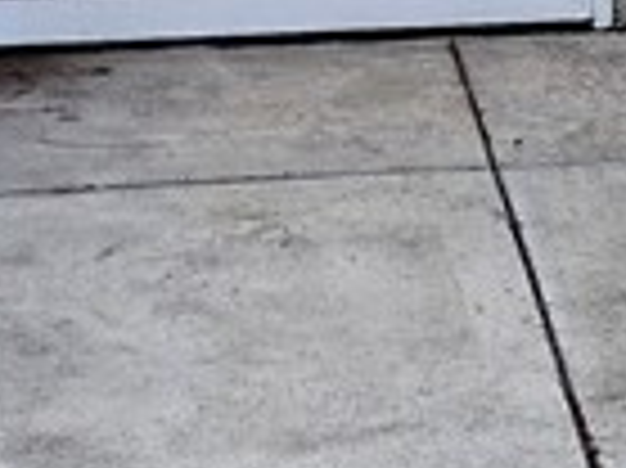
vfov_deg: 8.7
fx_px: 3072
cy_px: 243
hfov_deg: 11.3
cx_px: 811
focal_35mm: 170
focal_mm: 5.4
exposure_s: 1/180
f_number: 1.8
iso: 40
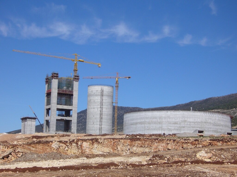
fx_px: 479
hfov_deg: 27.8
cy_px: 88
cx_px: 118
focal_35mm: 70
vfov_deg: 21.0
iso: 80
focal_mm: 11.5
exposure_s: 1/320
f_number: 8
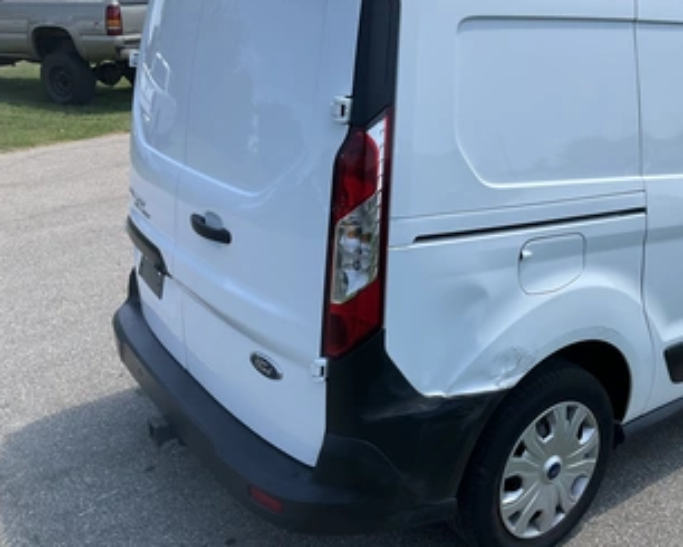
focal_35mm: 37
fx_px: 748
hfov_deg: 48.5
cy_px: 241
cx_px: 437
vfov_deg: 40.1
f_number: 1.8
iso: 25
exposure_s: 1/1534
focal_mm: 3
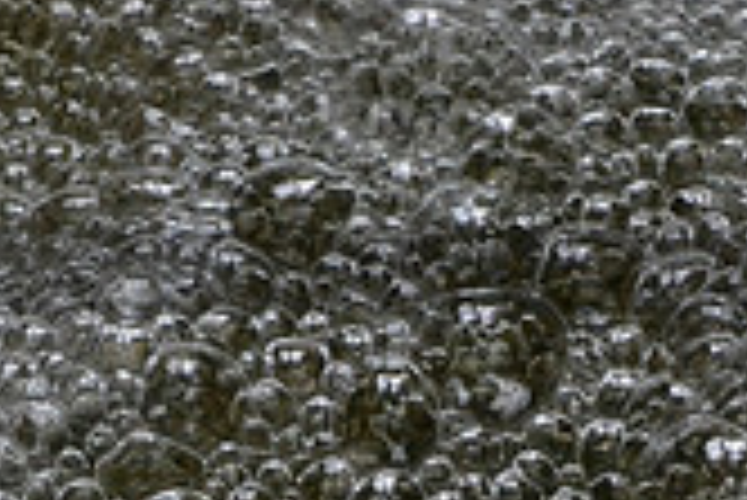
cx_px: 684
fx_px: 4797
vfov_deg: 5.9
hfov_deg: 8.9
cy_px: 709
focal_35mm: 231
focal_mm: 44
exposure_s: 1/400
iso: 3200
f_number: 5.3
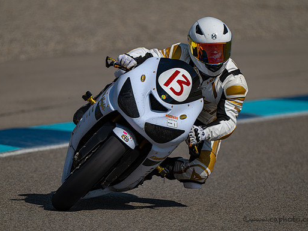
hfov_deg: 3.0
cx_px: 161
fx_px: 5803
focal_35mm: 652
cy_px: 116
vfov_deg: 2.3
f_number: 6.3
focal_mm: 600
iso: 64
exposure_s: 1/1250
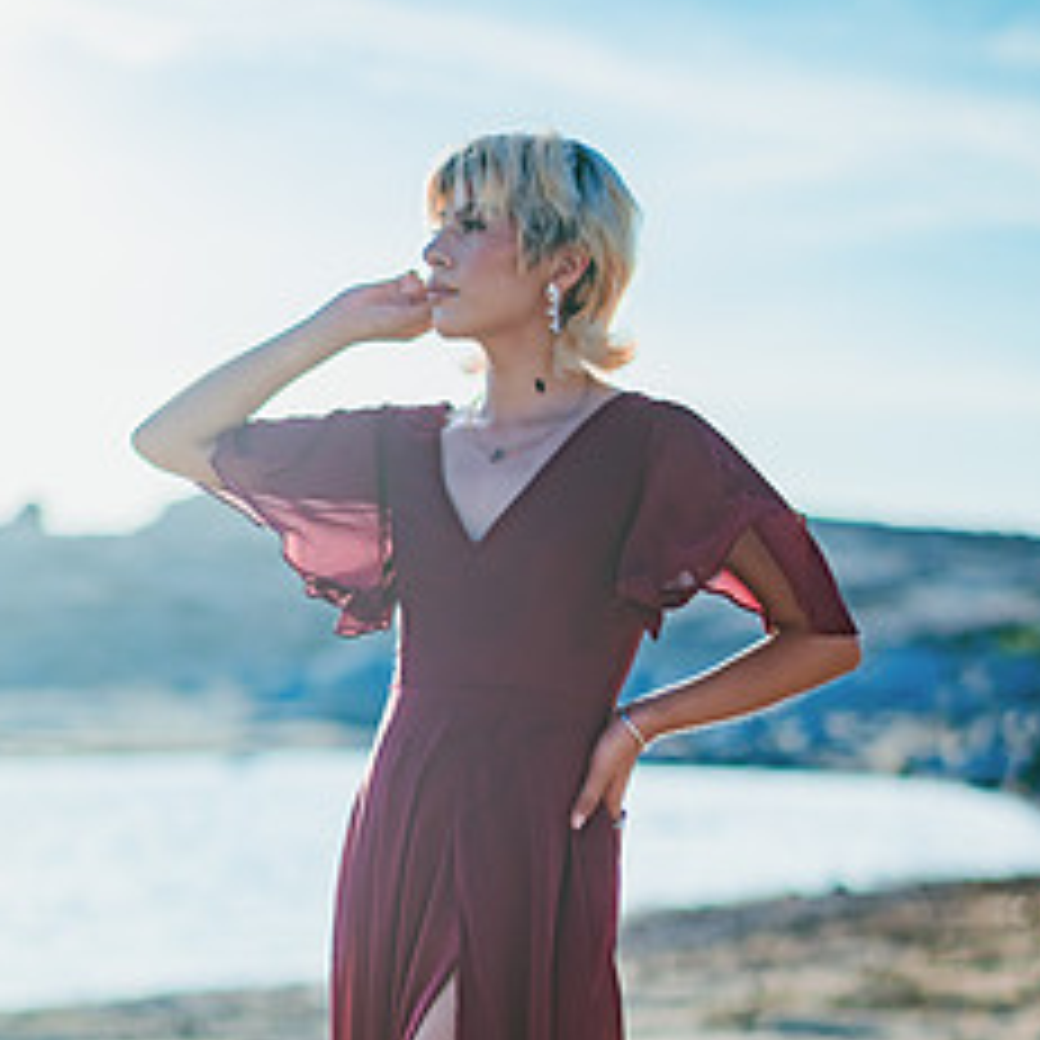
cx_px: 522
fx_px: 3263
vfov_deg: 17.9
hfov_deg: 18.1
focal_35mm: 96
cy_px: 905
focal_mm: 58
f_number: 1.4
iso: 100
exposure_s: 1/8000
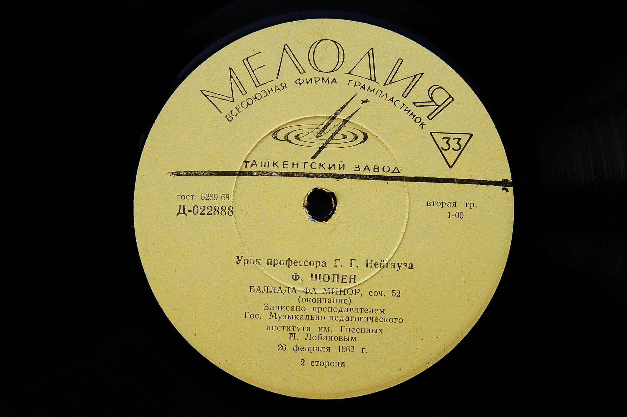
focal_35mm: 52
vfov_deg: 25.7
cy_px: 208
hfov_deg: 37.9
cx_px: 314
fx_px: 914
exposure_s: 1/200
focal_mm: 35
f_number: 7.1
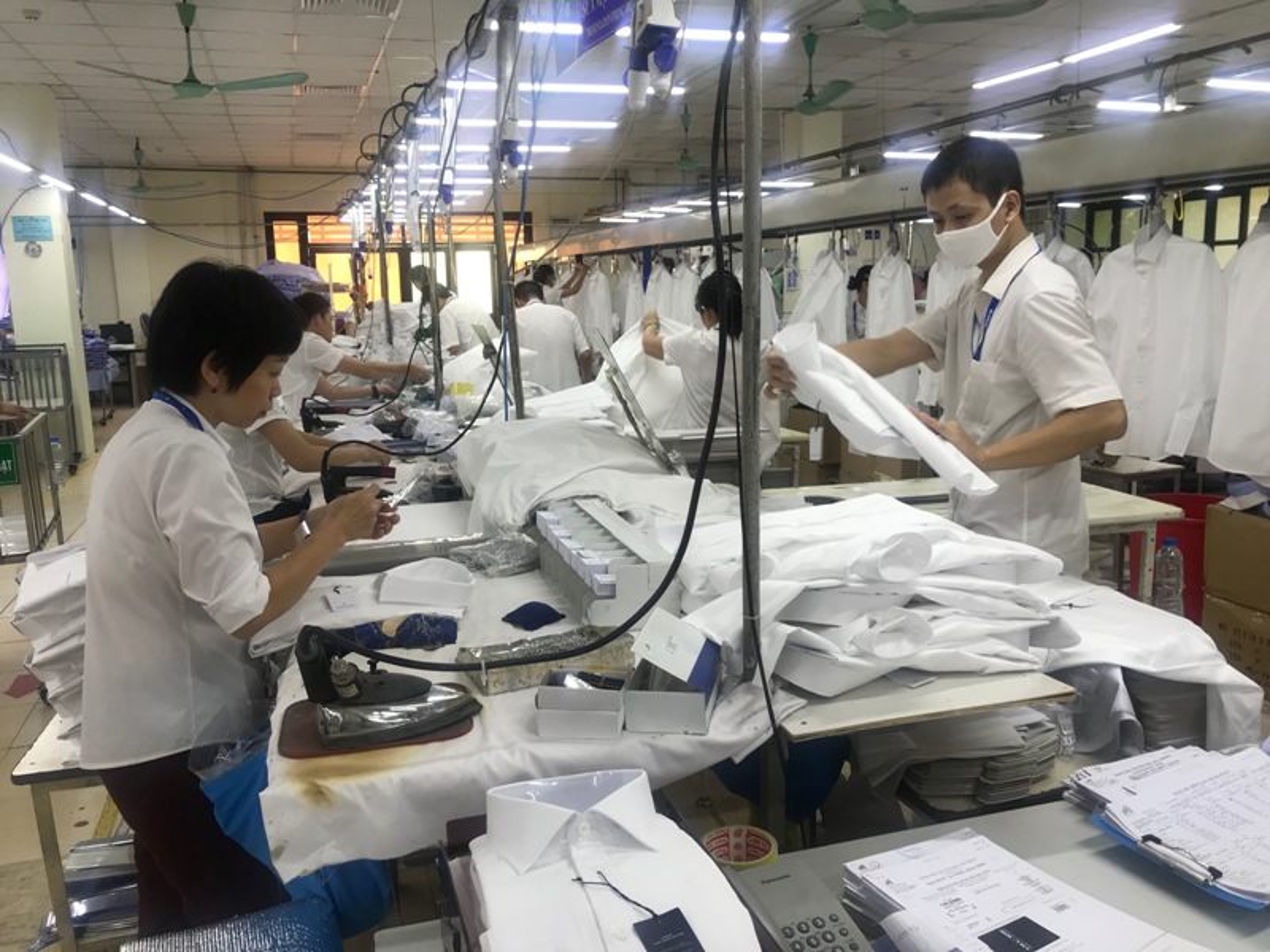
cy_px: 476
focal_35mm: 28
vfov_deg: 49.7
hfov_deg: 63.4
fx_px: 1027
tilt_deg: -11.0
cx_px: 635
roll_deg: +2.5
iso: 32
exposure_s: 1/100
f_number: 1.8
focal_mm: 3.99
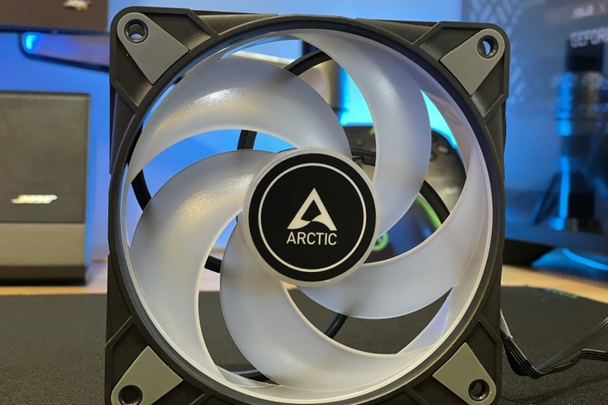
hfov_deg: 36.2
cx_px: 305
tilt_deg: -1.1
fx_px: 929
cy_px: 198
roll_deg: -1.1
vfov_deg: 24.6
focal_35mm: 55
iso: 400
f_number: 2
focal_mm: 6
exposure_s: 1/40
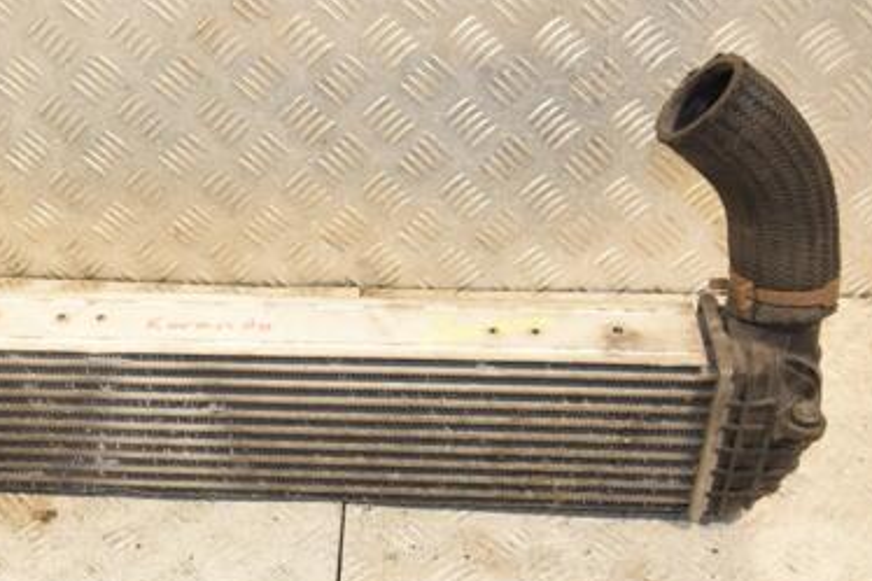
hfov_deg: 37.0
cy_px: 336
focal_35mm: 53
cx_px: 261
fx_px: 1283
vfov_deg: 25.5
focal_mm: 22
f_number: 5.6
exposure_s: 1/200
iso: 800
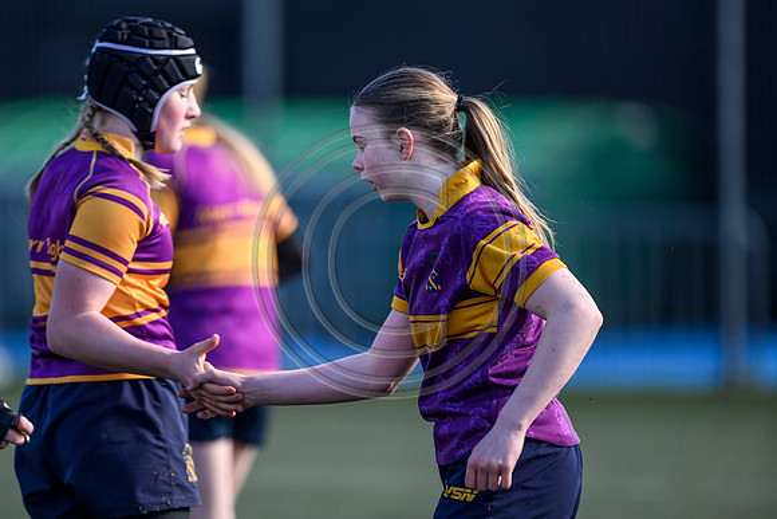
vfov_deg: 3.4
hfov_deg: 5.2
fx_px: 8635
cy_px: 260
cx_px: 388
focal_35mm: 400
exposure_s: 1/1000
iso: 200
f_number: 3.2
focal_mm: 400
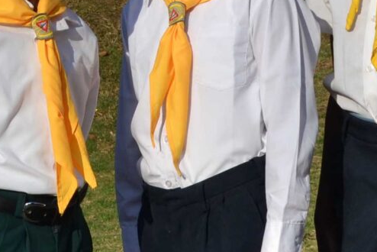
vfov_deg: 6.8
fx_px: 2117
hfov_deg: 10.1
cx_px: 53
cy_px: 0
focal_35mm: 202
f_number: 9
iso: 100
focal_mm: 26
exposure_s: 1/320
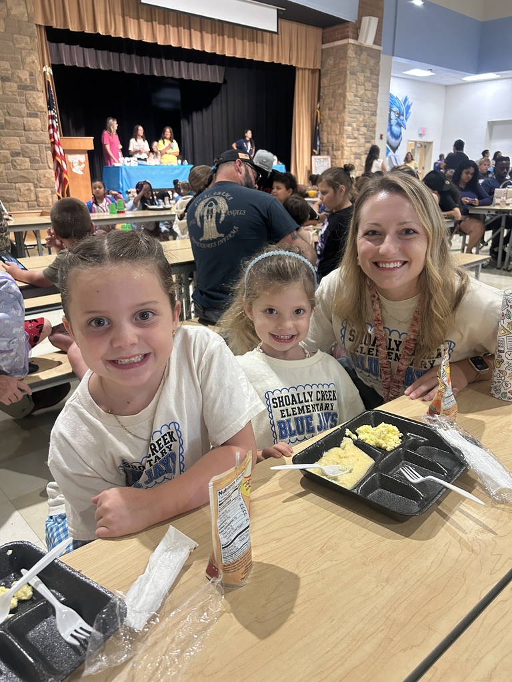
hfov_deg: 53.1
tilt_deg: -18.9
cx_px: 256
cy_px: 341
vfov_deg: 67.3
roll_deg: +0.3
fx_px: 513
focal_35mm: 26
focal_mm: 5.7
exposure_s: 1/60
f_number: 1.5
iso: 320
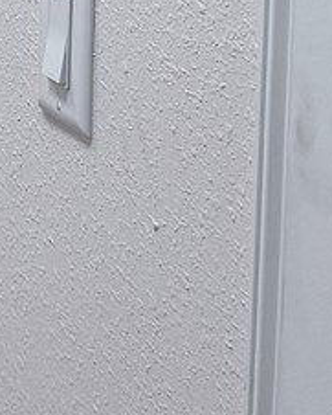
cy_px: -274
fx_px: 2038
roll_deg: -1.2
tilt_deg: -5.5
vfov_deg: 11.0
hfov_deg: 8.8
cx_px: -334
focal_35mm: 166
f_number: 1.78
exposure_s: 1/120
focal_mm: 6.76
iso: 80
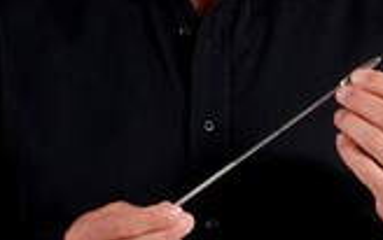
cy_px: 21
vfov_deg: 5.2
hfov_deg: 8.3
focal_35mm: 252
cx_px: 199
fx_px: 2634
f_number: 13
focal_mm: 60
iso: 125
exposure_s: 1/200
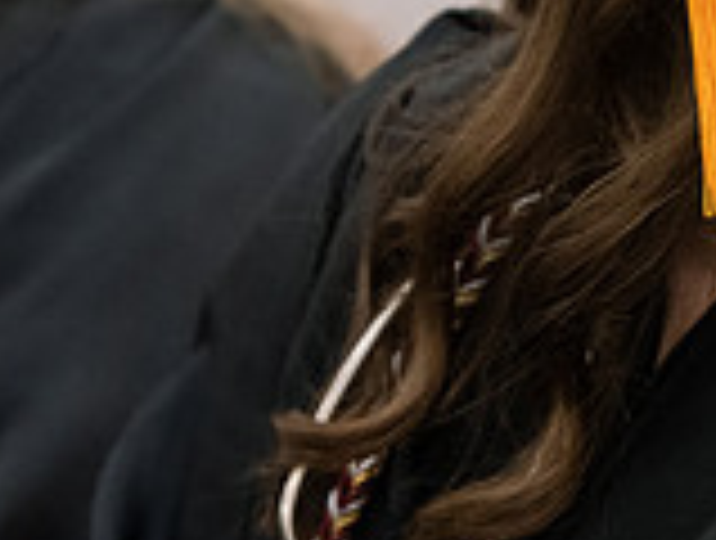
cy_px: 110
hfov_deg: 4.3
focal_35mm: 455
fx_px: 9433
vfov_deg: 3.3
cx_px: 1000
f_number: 3.2
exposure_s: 1/200
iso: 3200
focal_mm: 130
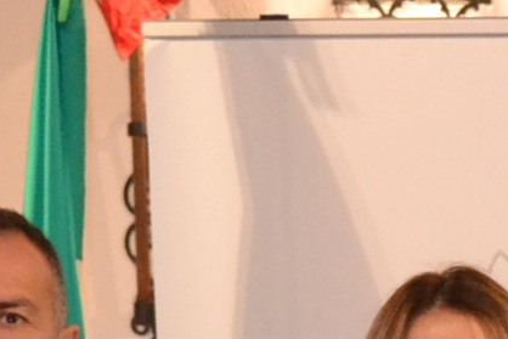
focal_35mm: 215
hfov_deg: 9.1
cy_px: 797
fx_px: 3035
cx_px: 922
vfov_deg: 6.1
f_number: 4.2
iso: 2800
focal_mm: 26
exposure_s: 1/60
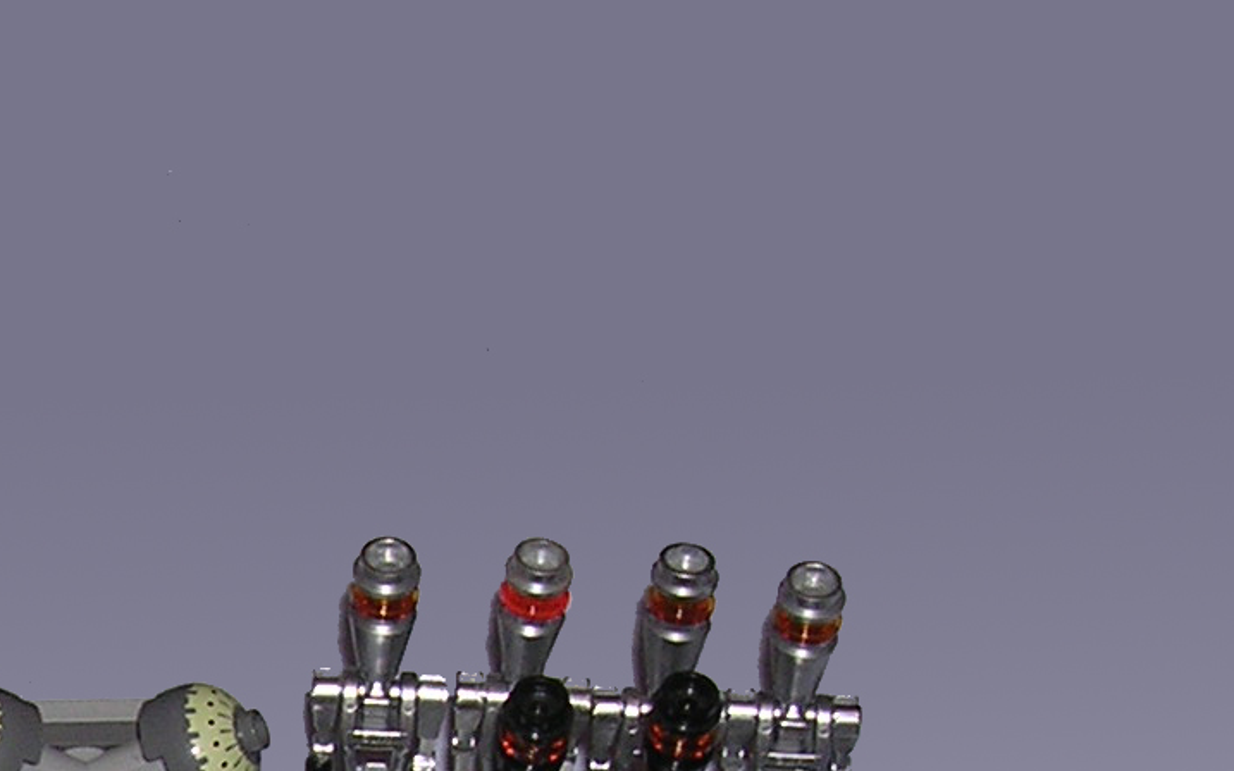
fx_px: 3867
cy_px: 1225
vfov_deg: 10.9
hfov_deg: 17.5
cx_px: -150
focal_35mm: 115
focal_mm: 5.8
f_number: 2.8
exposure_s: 1/60.1
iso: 100
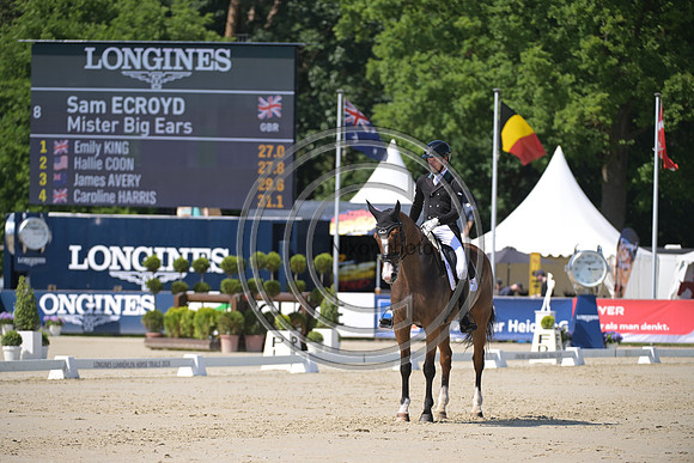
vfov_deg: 5.7
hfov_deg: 8.6
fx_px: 4628
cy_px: 232
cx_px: 347
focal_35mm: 240
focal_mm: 240
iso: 220
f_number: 5
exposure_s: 1/1250
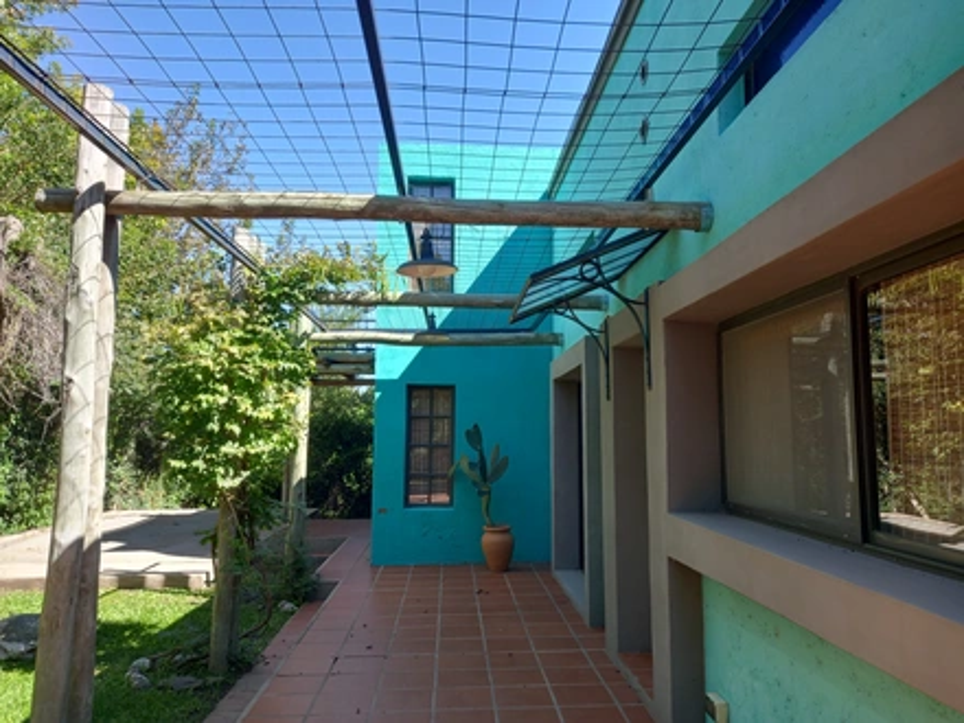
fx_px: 696
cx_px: 482
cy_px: 362
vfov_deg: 54.9
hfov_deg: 69.4
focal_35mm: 25
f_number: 2
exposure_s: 1/100
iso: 25
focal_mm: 4.6
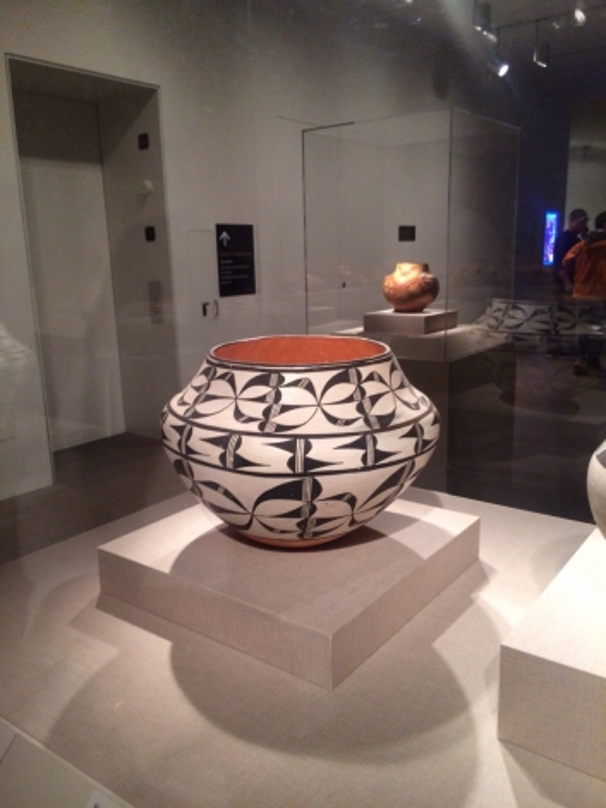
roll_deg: +2.3
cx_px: 303
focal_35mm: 29
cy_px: 404
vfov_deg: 61.7
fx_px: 677
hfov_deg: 48.2
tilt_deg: -14.0
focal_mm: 4.15
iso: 250
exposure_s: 1/30
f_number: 2.2
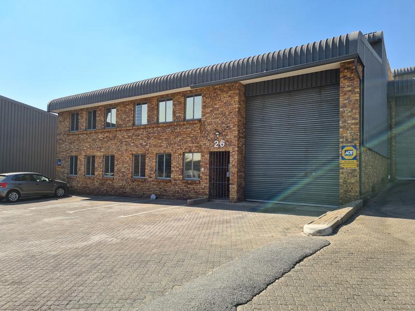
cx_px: 208
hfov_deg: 67.3
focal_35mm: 26
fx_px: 312
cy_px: 156
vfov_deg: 53.1
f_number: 1.8
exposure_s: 1/1568
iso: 50
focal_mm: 5.4
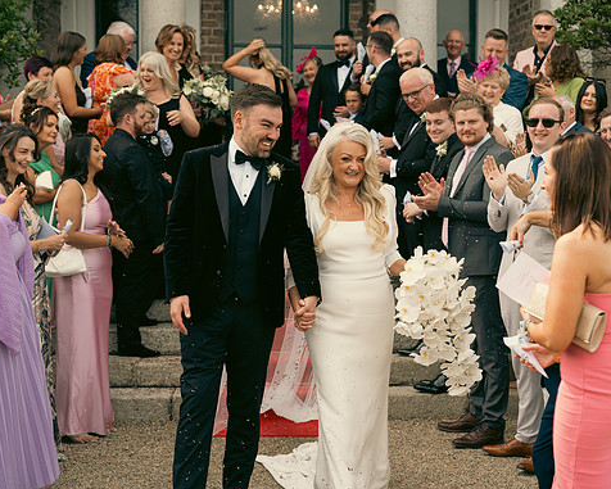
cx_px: 327
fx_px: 1158
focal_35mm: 64
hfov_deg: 29.6
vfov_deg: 23.9
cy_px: 247
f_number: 3.5
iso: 125
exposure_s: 1/640
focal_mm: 56
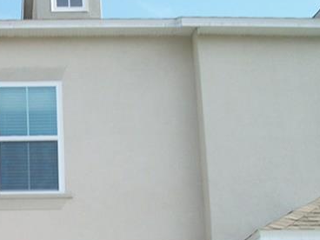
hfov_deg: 21.3
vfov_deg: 16.0
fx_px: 823
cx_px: 2
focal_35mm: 89
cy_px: 281
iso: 80
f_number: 8.8
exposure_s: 1/100
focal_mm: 5.7
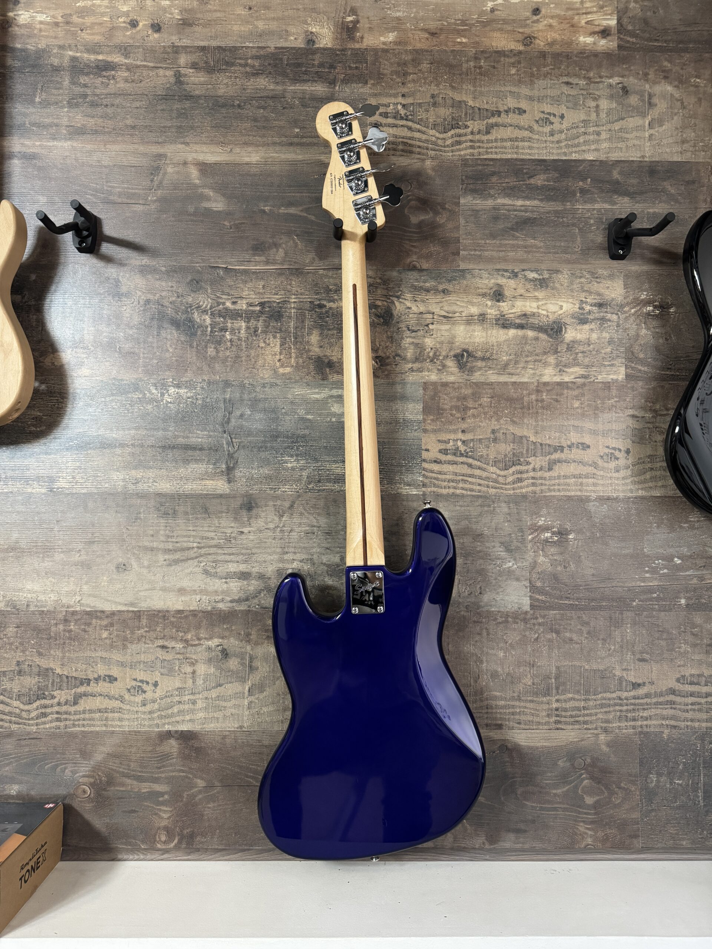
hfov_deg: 56.8
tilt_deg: +3.5
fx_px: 658
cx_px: 356
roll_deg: +0.3
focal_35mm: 24
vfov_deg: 71.6
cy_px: 474
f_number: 1.78
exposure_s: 1/50
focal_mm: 6.76
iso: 500
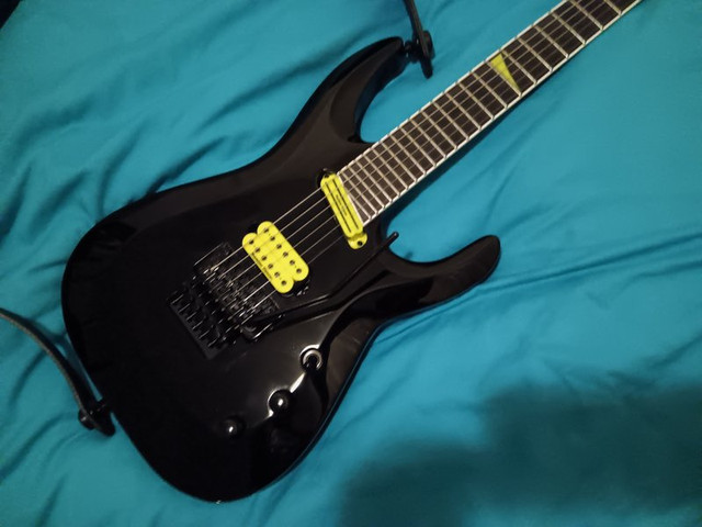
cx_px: 351
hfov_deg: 67.3
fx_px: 527
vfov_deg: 53.1
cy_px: 264
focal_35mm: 26
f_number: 1.8
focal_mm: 3.86
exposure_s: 1/10
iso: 2500
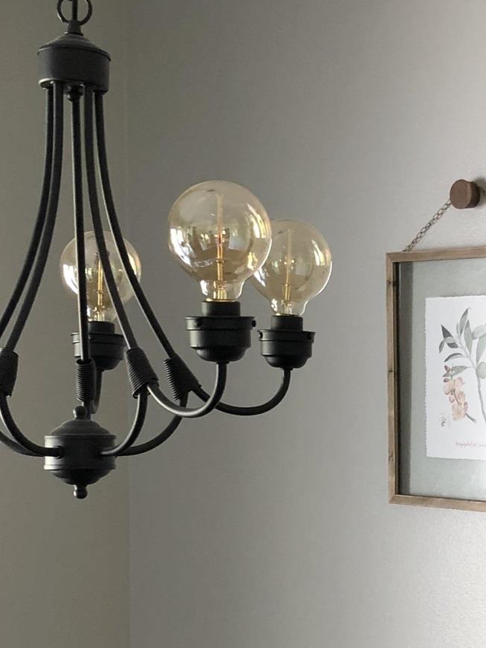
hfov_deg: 19.3
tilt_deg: -7.0
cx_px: 500
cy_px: 516
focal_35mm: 74
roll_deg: -1.8
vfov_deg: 25.9
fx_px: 1385
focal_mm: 3.99
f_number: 1.8
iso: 40
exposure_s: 1/20
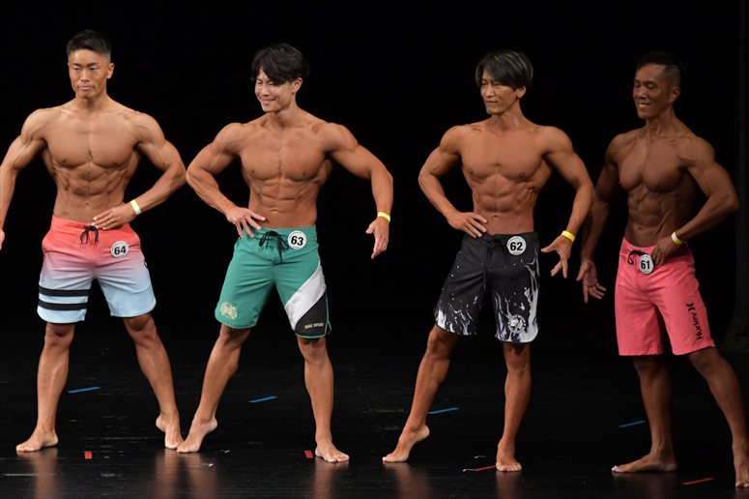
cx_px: 374
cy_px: 250
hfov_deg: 7.2
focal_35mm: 285
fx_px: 5927
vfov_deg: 4.8
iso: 3200
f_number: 5.6
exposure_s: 1/400
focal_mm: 190
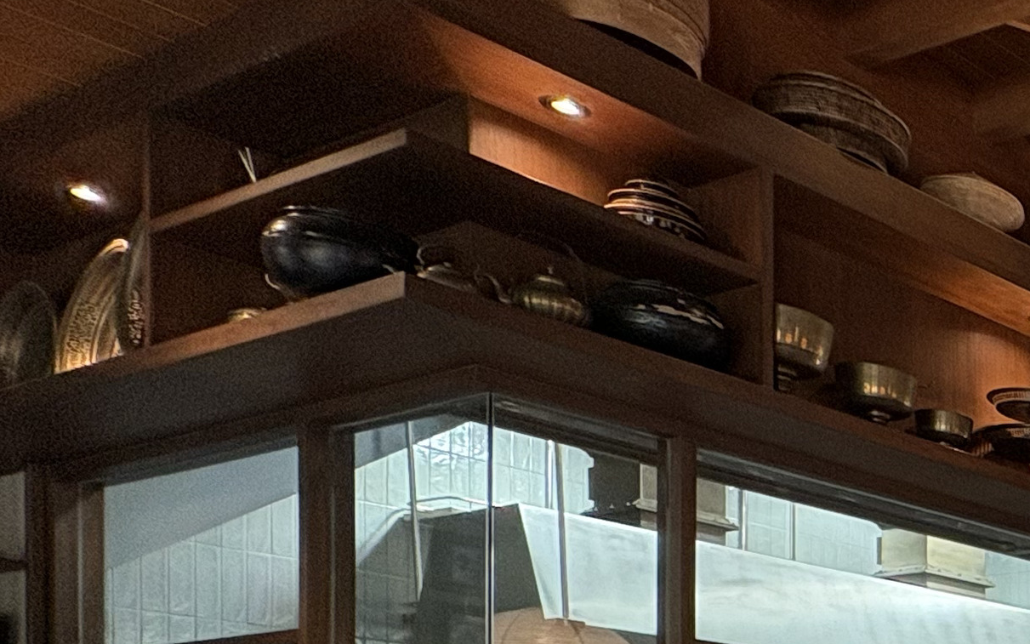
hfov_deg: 25.5
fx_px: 1376
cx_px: 1673
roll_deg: +0.0
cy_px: 877
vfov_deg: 22.9
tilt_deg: +0.2
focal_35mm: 49
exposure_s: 1/50
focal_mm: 2.22
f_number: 2.2
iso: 160
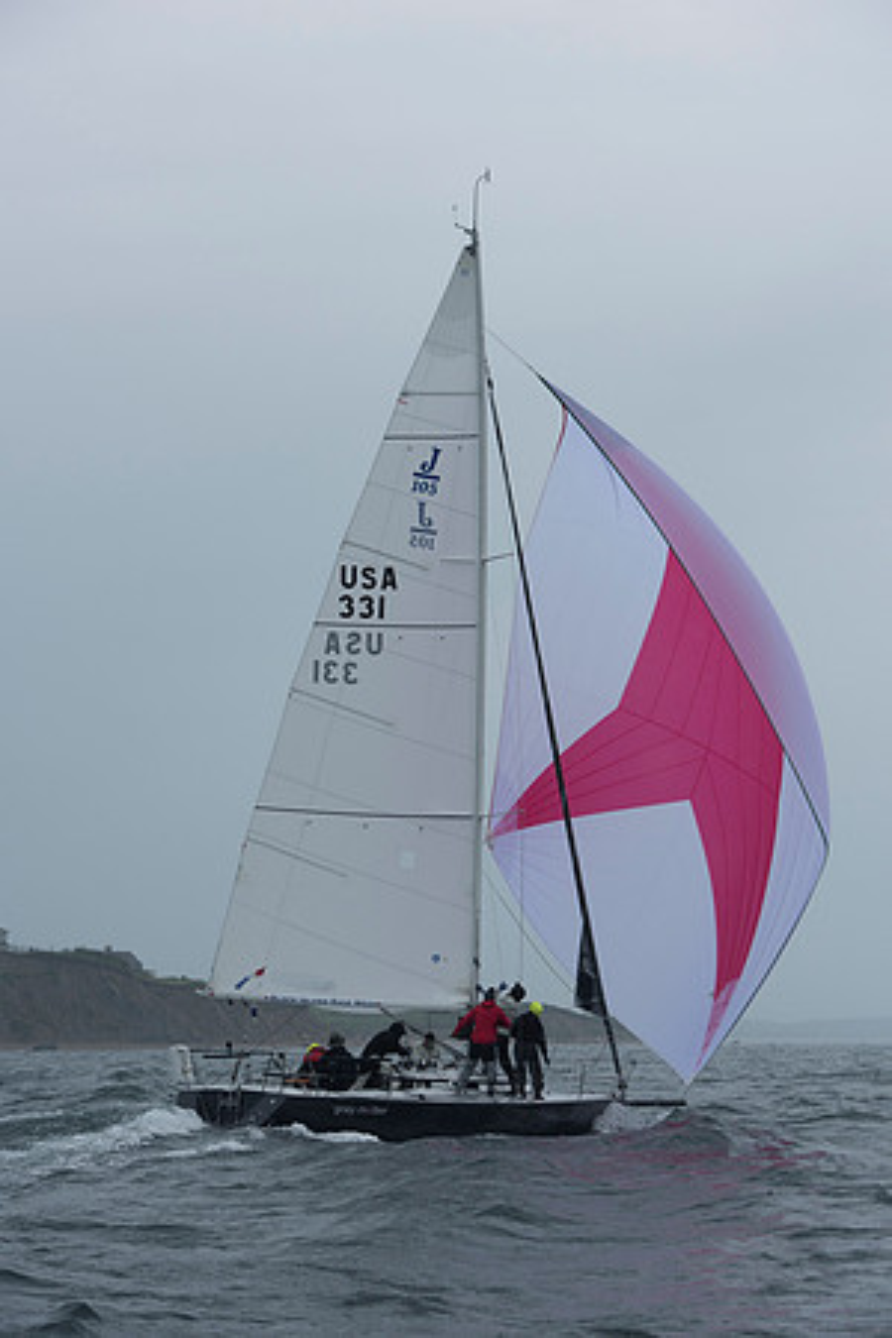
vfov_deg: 19.5
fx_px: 3902
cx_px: 446
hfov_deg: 13.0
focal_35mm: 105
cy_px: 669
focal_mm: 105
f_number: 8
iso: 320
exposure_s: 1/1000
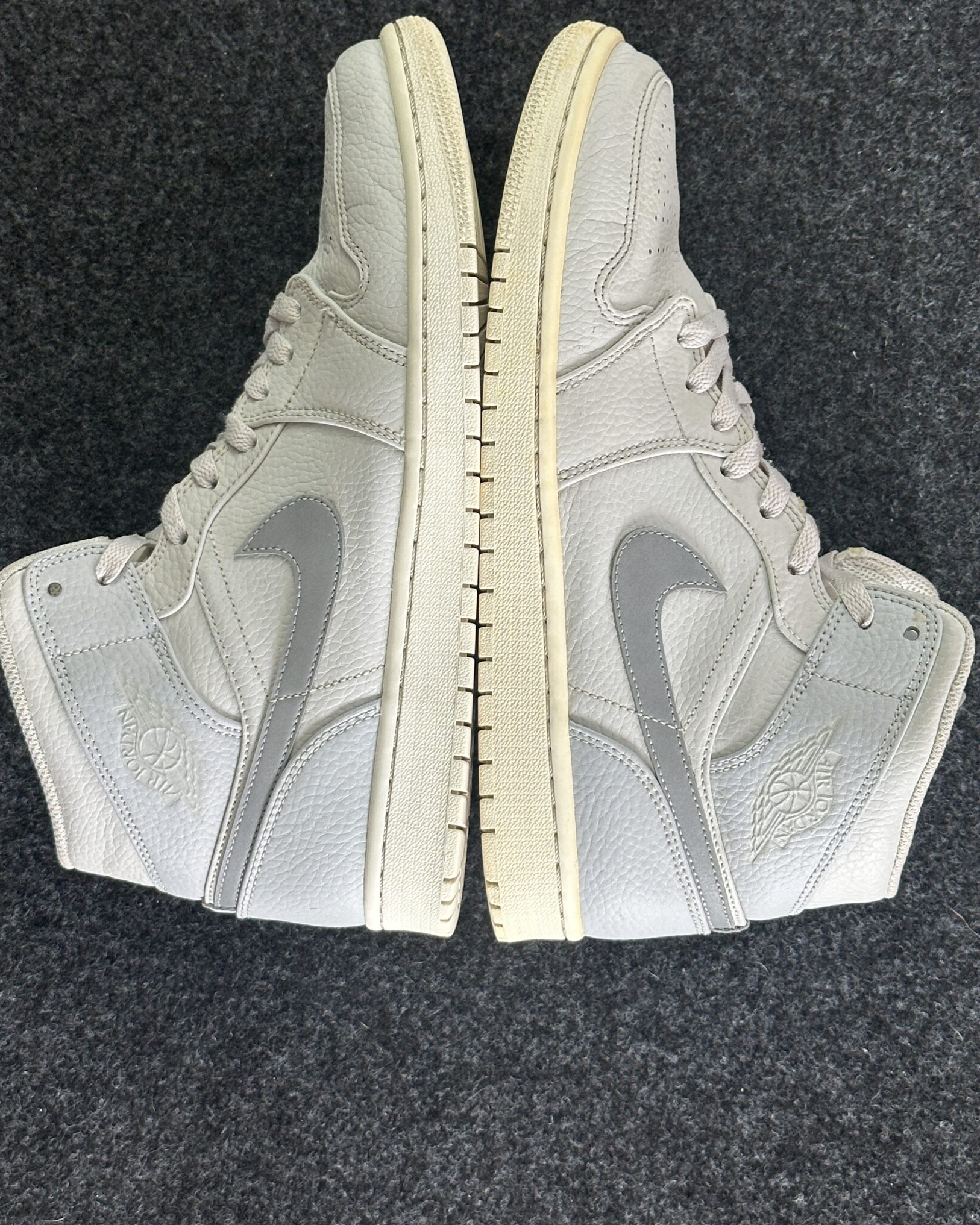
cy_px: 540
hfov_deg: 25.8
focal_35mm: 59
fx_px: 2139
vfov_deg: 31.9
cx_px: 489
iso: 80
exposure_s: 1/50
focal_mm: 6.86
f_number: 1.78
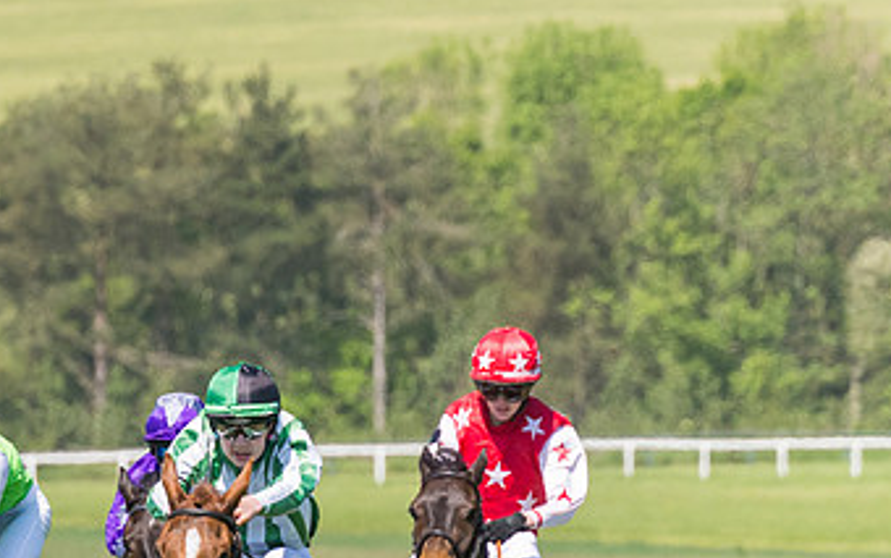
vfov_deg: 1.9
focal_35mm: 690
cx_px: -96
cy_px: 625
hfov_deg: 3.0
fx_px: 16766
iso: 400
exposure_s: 1/2500
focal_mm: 175
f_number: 5
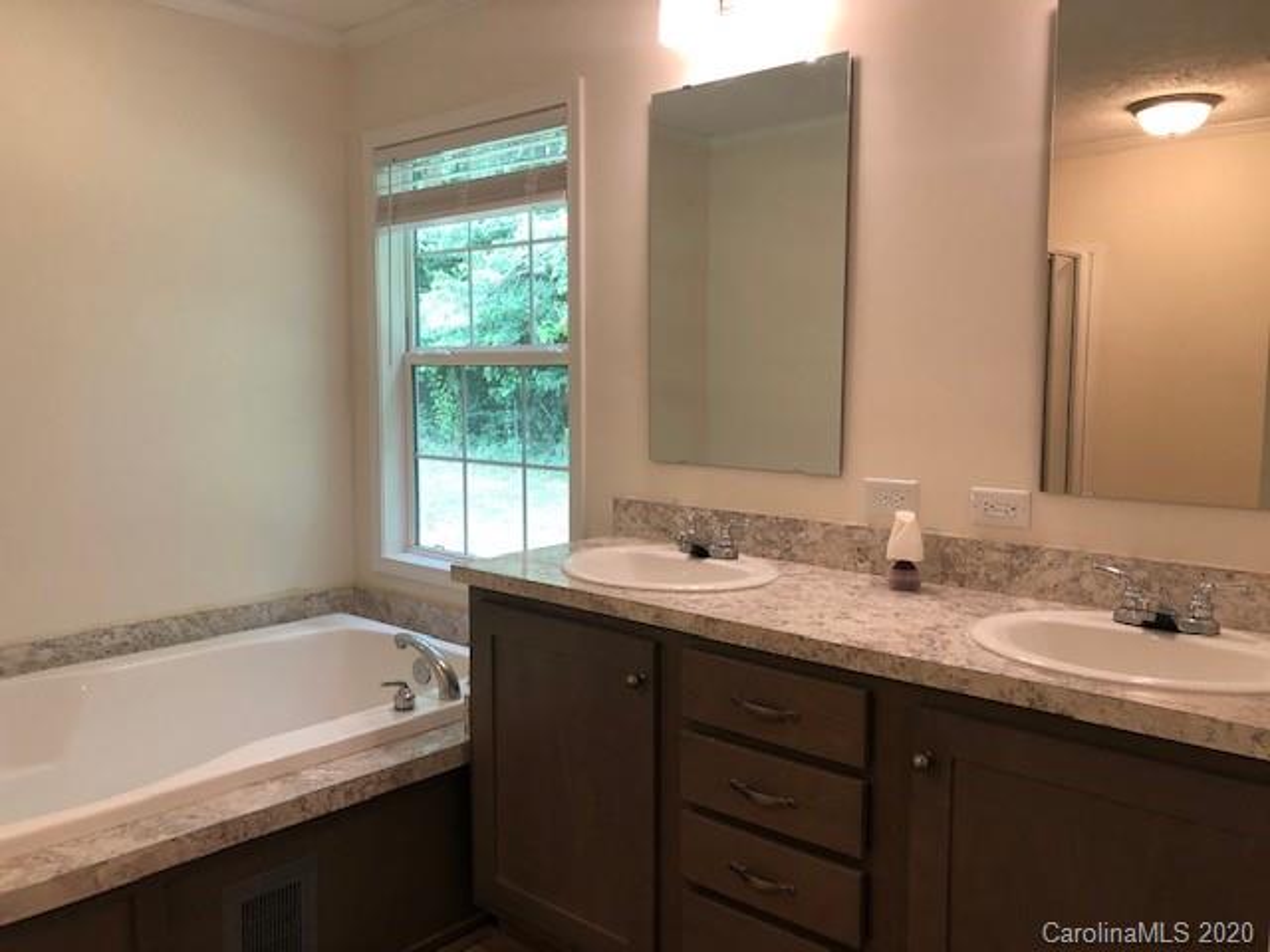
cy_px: 476
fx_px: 1027
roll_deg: +0.0
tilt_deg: -6.1
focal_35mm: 28
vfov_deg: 49.7
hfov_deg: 63.4
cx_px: 635
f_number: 1.8
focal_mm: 3.99
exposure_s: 1/30
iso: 32
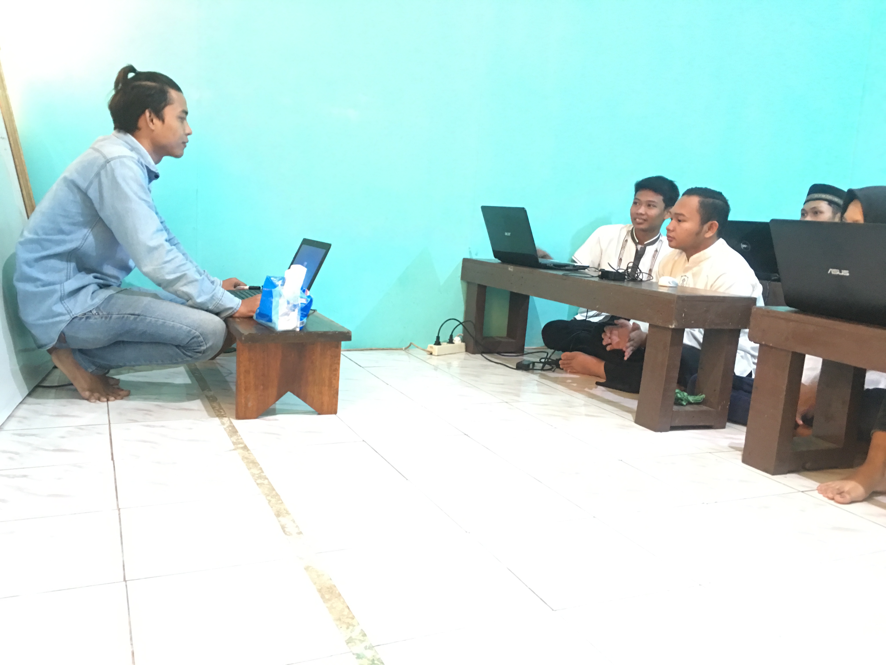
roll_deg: -4.6
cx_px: 443
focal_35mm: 29
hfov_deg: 61.7
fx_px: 742
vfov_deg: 48.2
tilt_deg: -6.5
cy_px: 332
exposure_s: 1/4
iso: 125
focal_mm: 4.15
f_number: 2.2
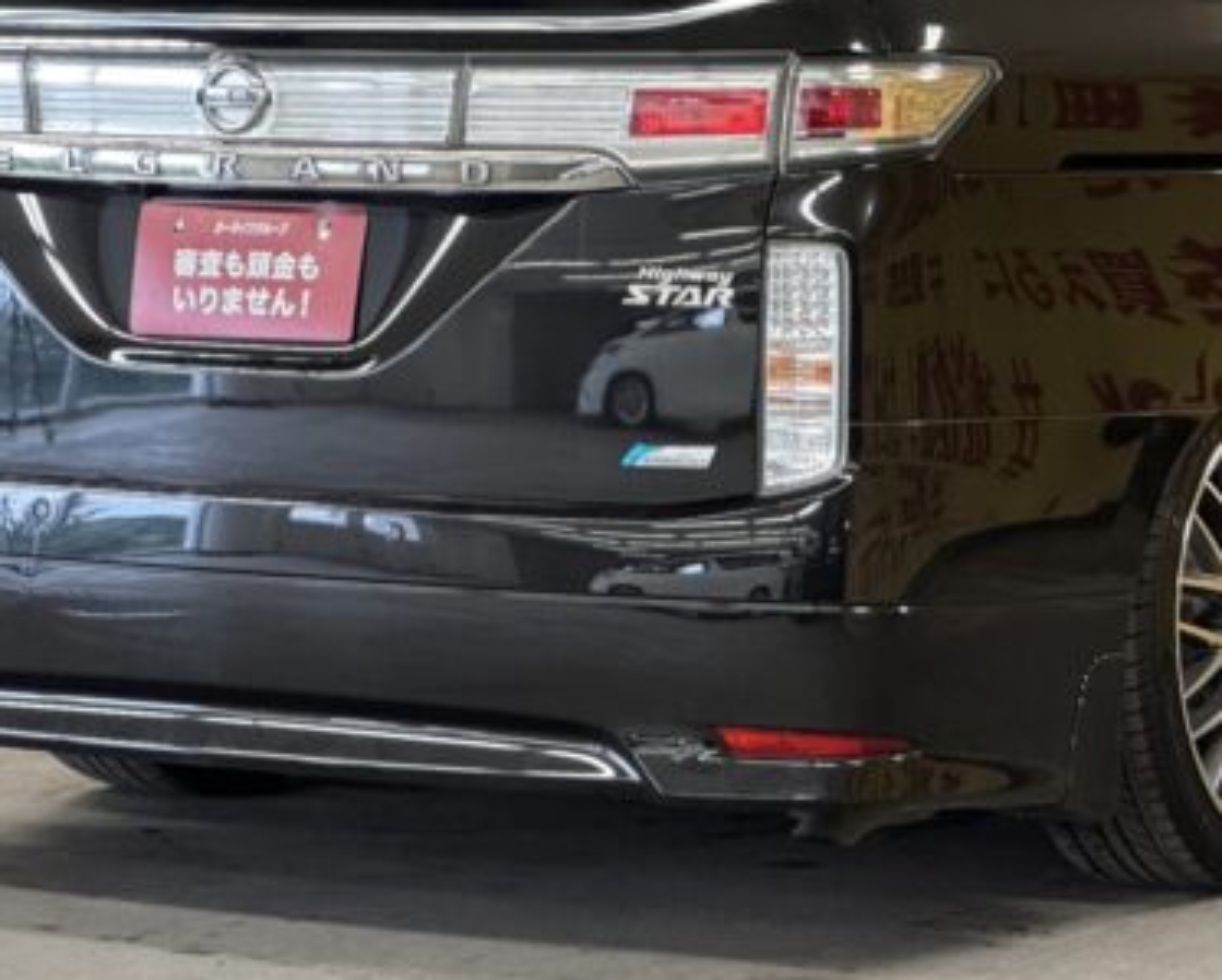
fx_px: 5827
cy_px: 187
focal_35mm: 161
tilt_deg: -2.6
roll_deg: +0.5
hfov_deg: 11.9
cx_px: 934
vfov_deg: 9.6
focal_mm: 9
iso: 200
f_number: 2.8
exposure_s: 1/50
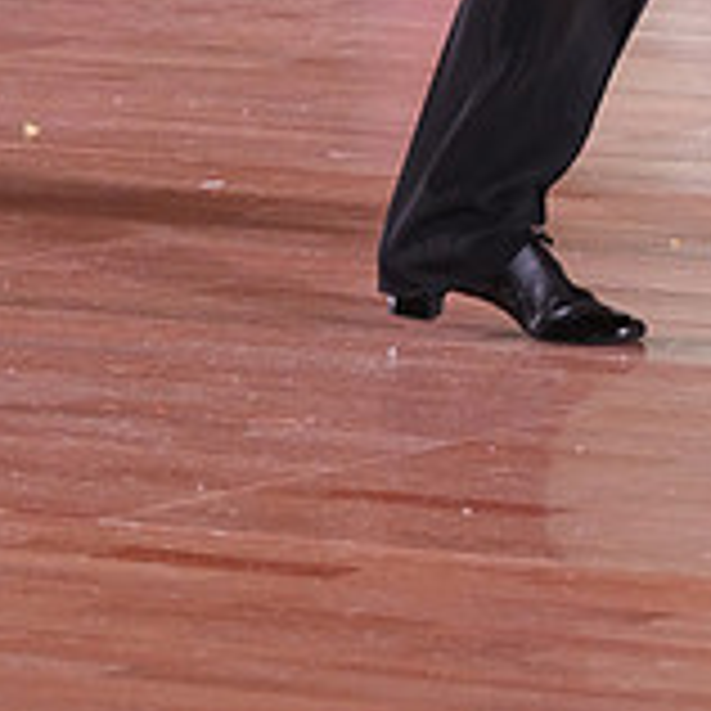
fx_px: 10155
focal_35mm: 437
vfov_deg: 4.0
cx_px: 826
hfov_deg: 4.0
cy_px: -328
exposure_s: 1/200
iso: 4000
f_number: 5
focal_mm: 140
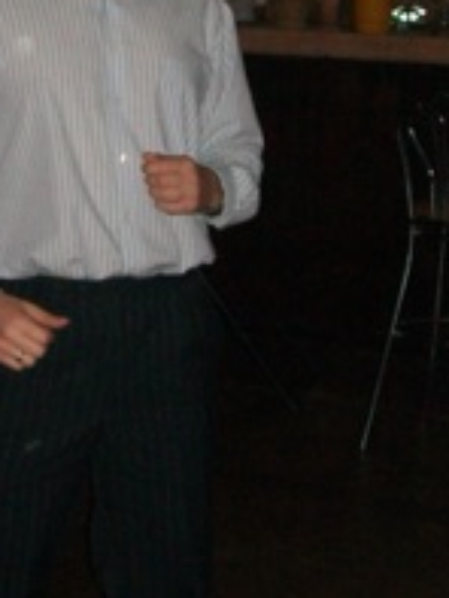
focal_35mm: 111
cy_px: 179
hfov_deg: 13.2
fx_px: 1918
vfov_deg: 17.6
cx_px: -6
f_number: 3.2
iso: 160
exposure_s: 1/60
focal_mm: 7.1
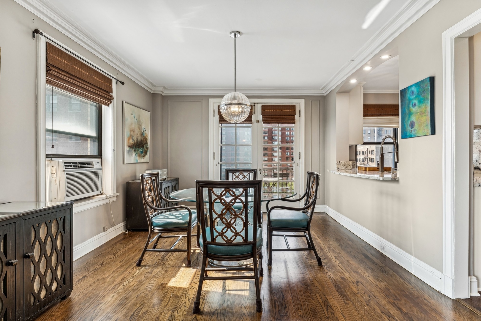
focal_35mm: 17
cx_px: 240
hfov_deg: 93.3
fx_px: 227
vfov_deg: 70.4
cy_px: 160
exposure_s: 1/40
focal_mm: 17
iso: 320
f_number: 9
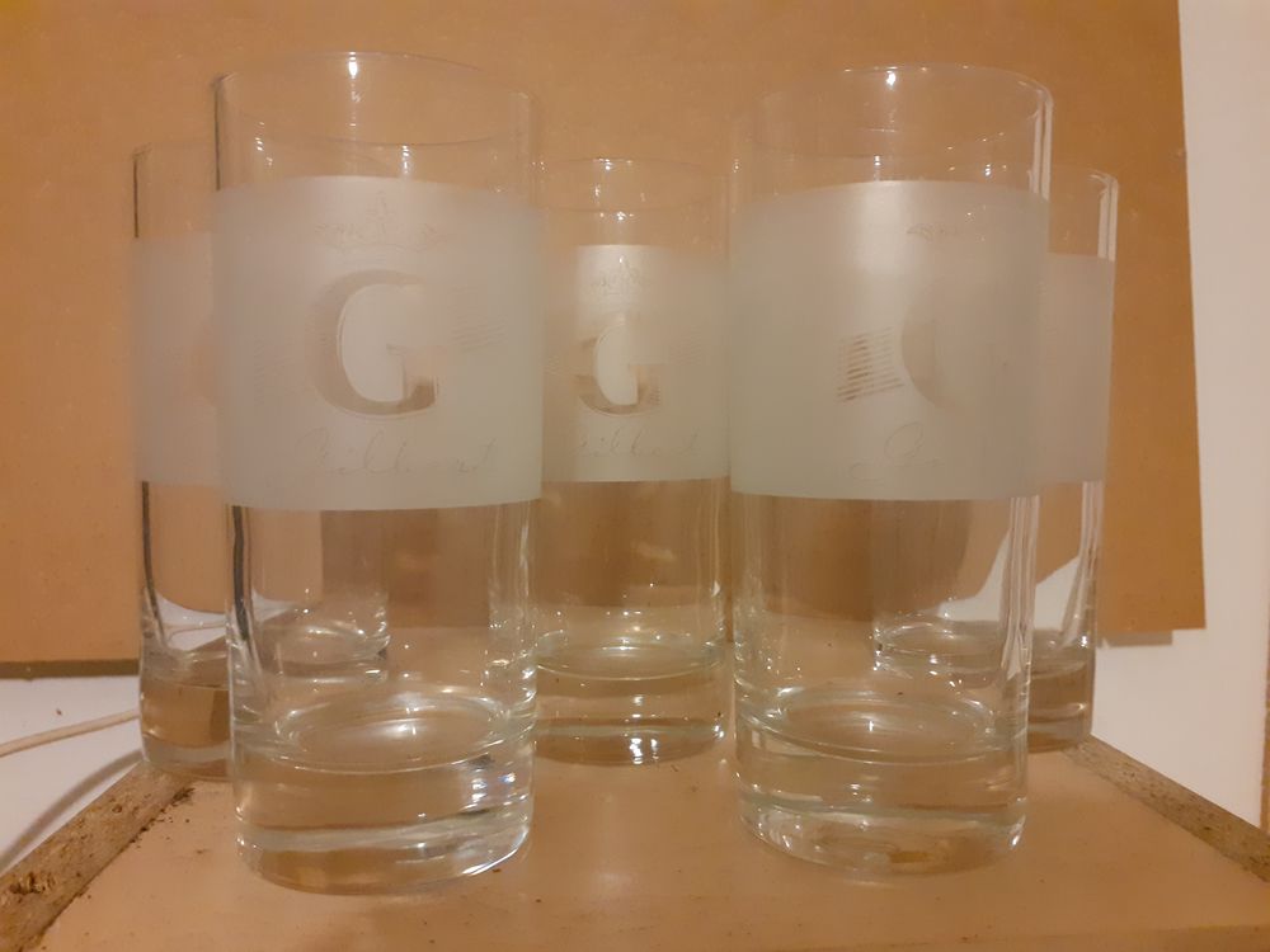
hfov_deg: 65.3
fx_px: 991
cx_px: 635
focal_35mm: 27
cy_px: 476
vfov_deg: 51.4
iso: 500
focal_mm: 3.6
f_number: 1.9
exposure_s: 1/25
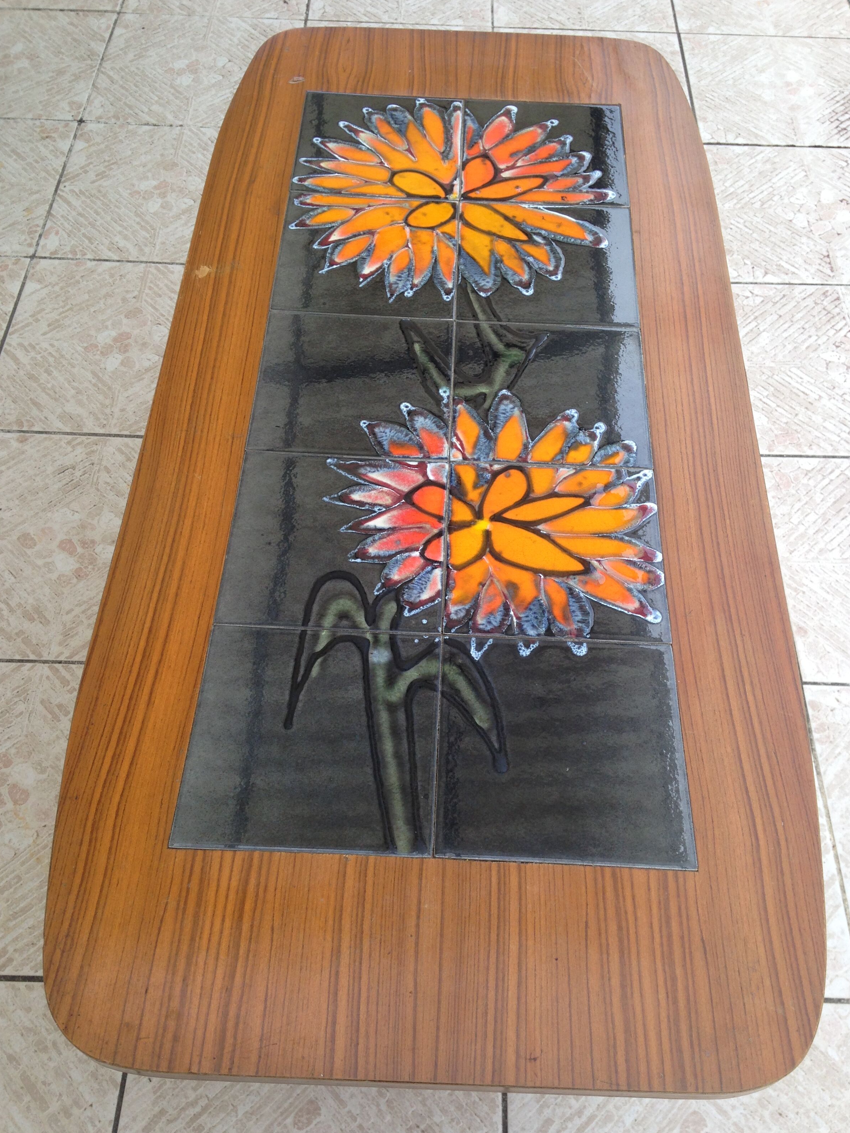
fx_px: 1113
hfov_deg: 41.8
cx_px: 436
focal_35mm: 34
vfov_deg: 54.0
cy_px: 580
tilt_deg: -55.1
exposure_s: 1/328
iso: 50
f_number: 2.4
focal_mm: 4.12
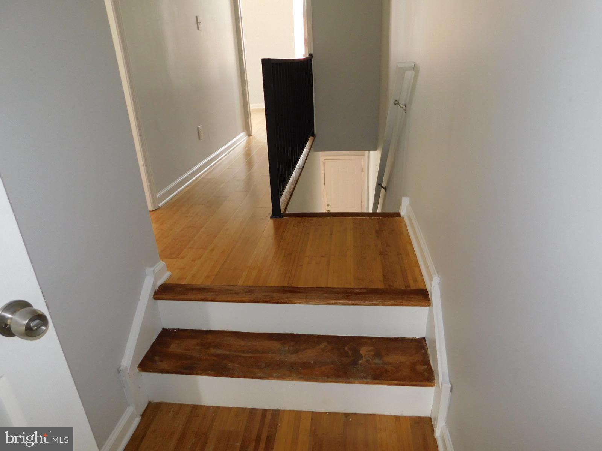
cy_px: 226
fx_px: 400
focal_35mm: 23
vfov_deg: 58.9
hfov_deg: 73.9
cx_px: 301
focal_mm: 4
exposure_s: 1/30
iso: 200
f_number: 3
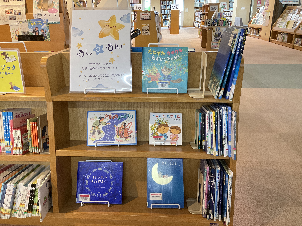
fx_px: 253
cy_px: 113
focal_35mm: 29
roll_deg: +2.2
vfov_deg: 48.2
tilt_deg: -22.4
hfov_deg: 61.7
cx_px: 151
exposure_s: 1/60
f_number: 1.8
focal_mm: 3
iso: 250
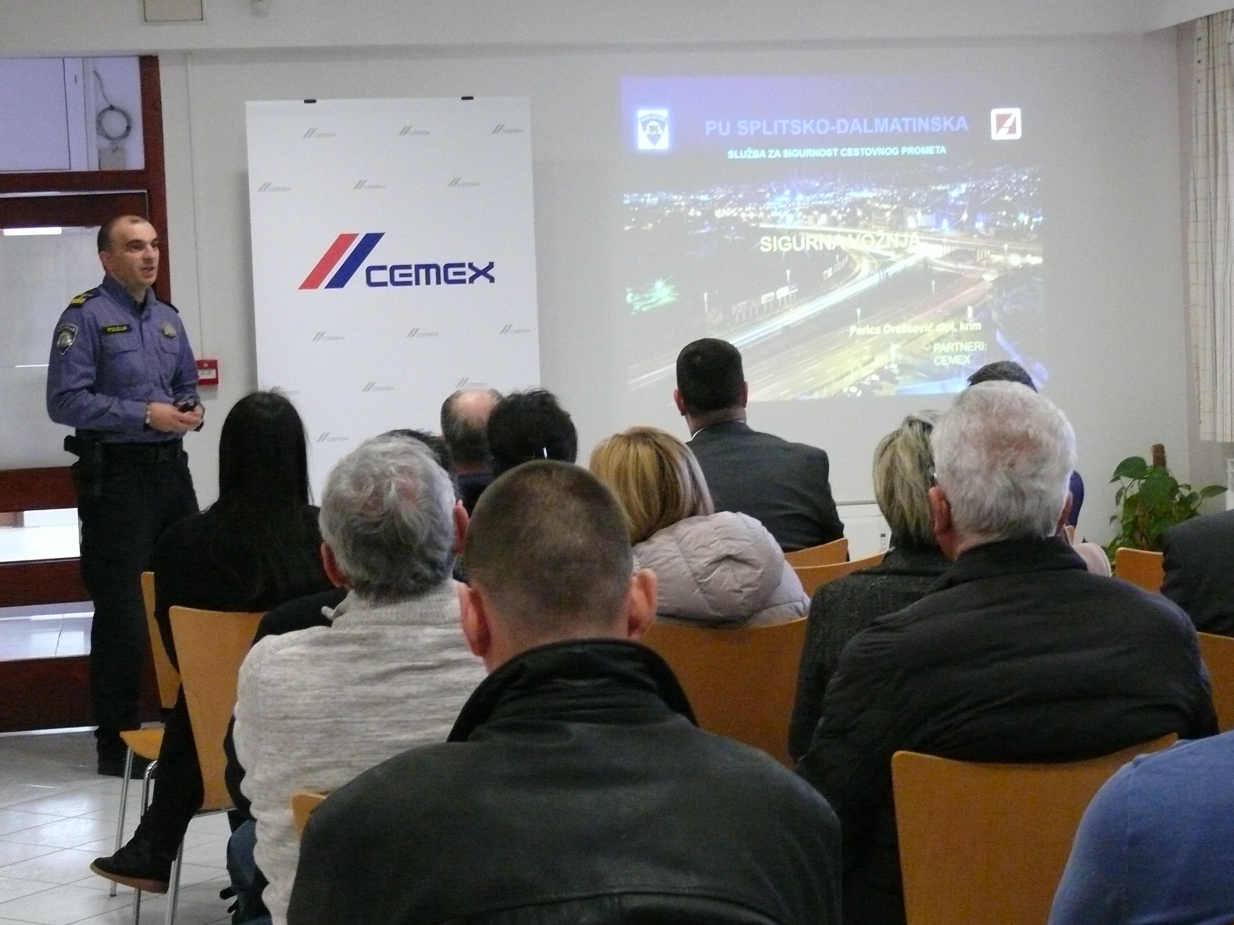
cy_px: 462
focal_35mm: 69
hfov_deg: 28.2
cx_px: 617
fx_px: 2460
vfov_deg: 21.3
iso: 800
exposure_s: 1/25
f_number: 3.2
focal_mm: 13.3
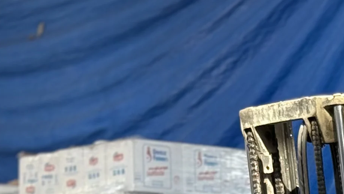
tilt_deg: -1.1
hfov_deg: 9.3
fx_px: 2089
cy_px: 517
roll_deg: -0.3
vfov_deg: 5.1
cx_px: 443
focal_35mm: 229
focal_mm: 6.76
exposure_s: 1/143
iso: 80
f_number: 1.78
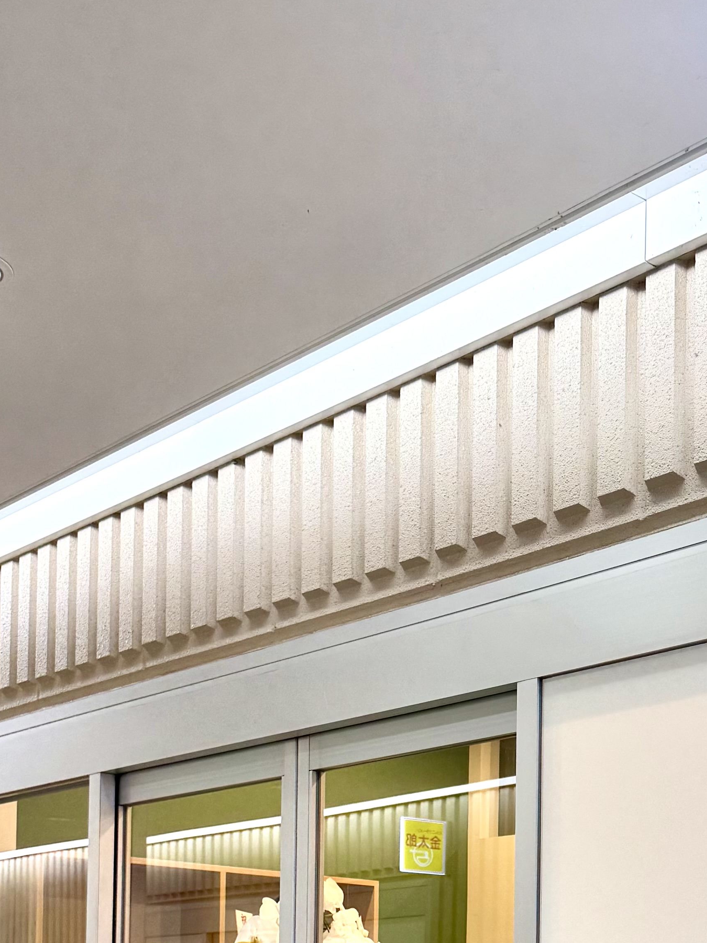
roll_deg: -0.9
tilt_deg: +2.4
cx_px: 644
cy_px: 977
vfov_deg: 29.7
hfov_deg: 23.7
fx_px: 1634
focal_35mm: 60
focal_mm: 6.76
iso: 80
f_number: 1.78
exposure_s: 1/100
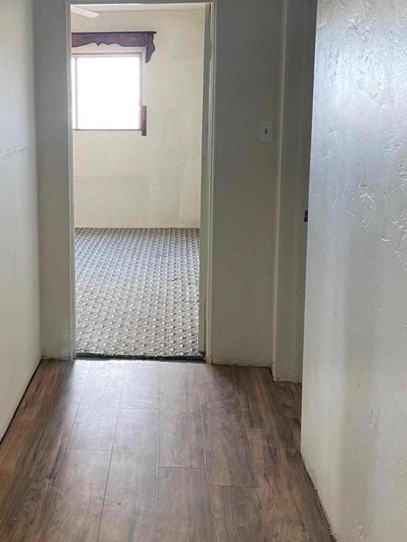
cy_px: 224
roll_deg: +1.6
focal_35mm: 47
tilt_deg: -8.9
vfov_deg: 40.3
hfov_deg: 30.5
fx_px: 737
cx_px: 110
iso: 200
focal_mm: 4.2
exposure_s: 1/60
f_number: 1.6
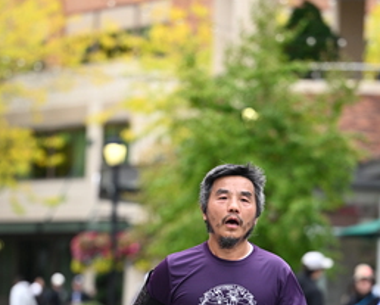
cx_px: 226
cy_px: 281
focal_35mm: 230
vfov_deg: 6.7
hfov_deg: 8.4
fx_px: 2590
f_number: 2.8
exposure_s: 1/2000
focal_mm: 115
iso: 640
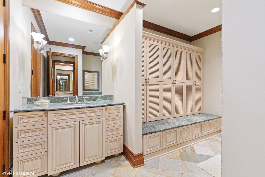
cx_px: 132
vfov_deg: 77.3
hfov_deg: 100.4
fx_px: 110
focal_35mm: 15
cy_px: 88
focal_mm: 10
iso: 200
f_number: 8
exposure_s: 3
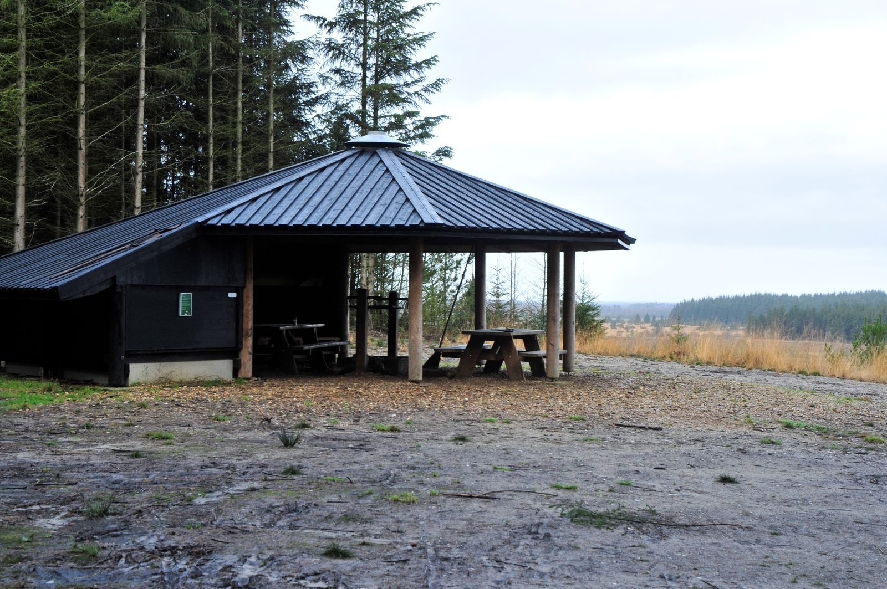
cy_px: 294
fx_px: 1624
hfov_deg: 30.5
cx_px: 444
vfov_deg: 20.6
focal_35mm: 66
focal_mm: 44
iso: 400
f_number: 9
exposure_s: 1/80
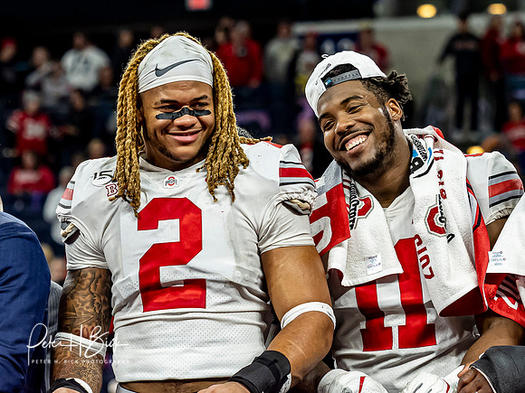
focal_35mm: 374
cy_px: 101
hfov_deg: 5.3
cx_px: 217
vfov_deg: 4.0
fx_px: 5676
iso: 800
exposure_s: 1/320
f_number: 3.5
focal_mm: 110
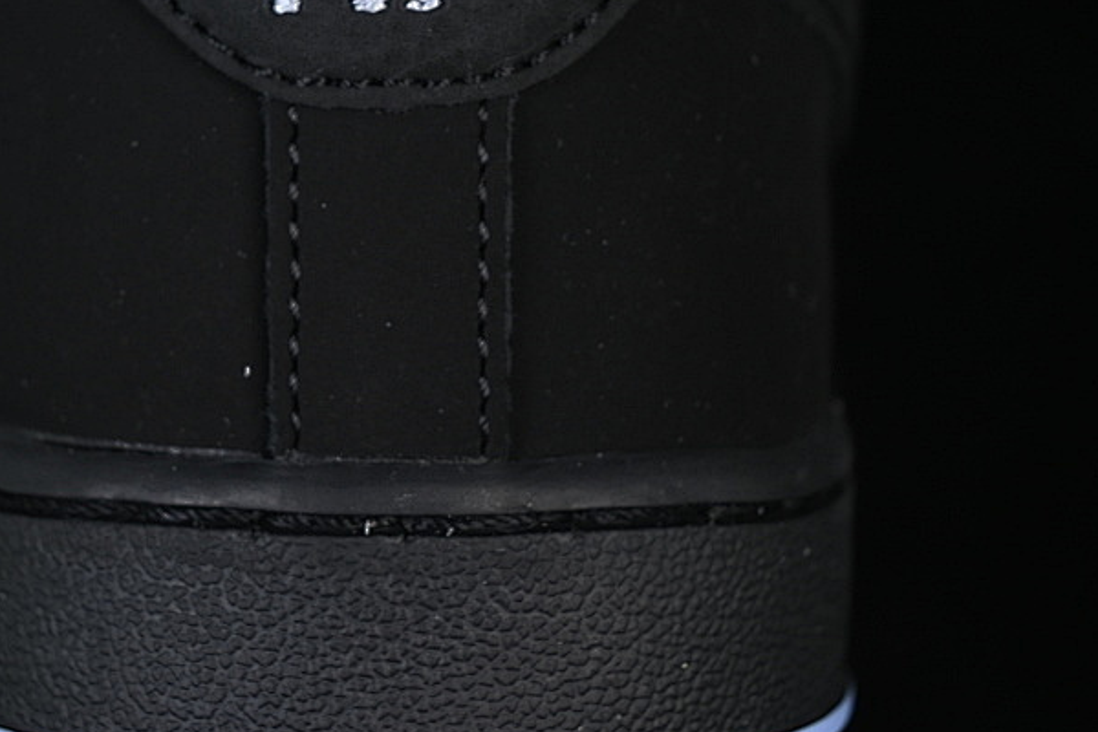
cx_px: 397
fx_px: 4117
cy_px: 229
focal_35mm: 135
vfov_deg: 10.1
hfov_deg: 15.2
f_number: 6.3
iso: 160
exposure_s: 1/50
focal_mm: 50
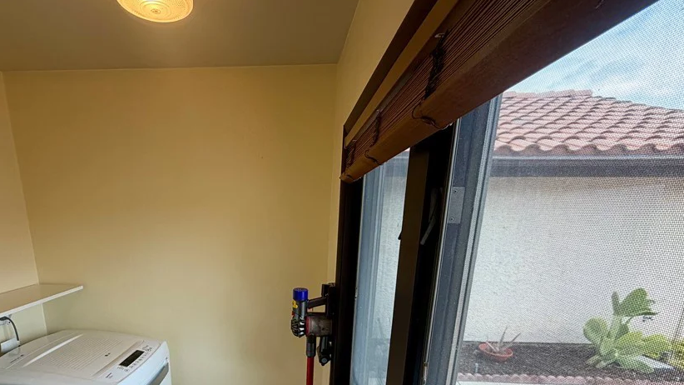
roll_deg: -0.8
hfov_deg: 88.5
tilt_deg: -15.3
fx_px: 345
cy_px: 306
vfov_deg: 54.5
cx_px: 276
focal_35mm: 19
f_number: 2.2
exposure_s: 1/120
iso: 80
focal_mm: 2.22
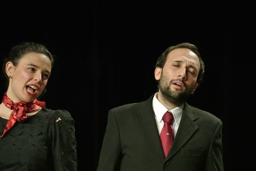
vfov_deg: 4.6
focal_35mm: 297
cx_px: 128
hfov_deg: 6.9
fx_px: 2114
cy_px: 86
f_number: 5.6
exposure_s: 1/60
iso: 3200
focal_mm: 110
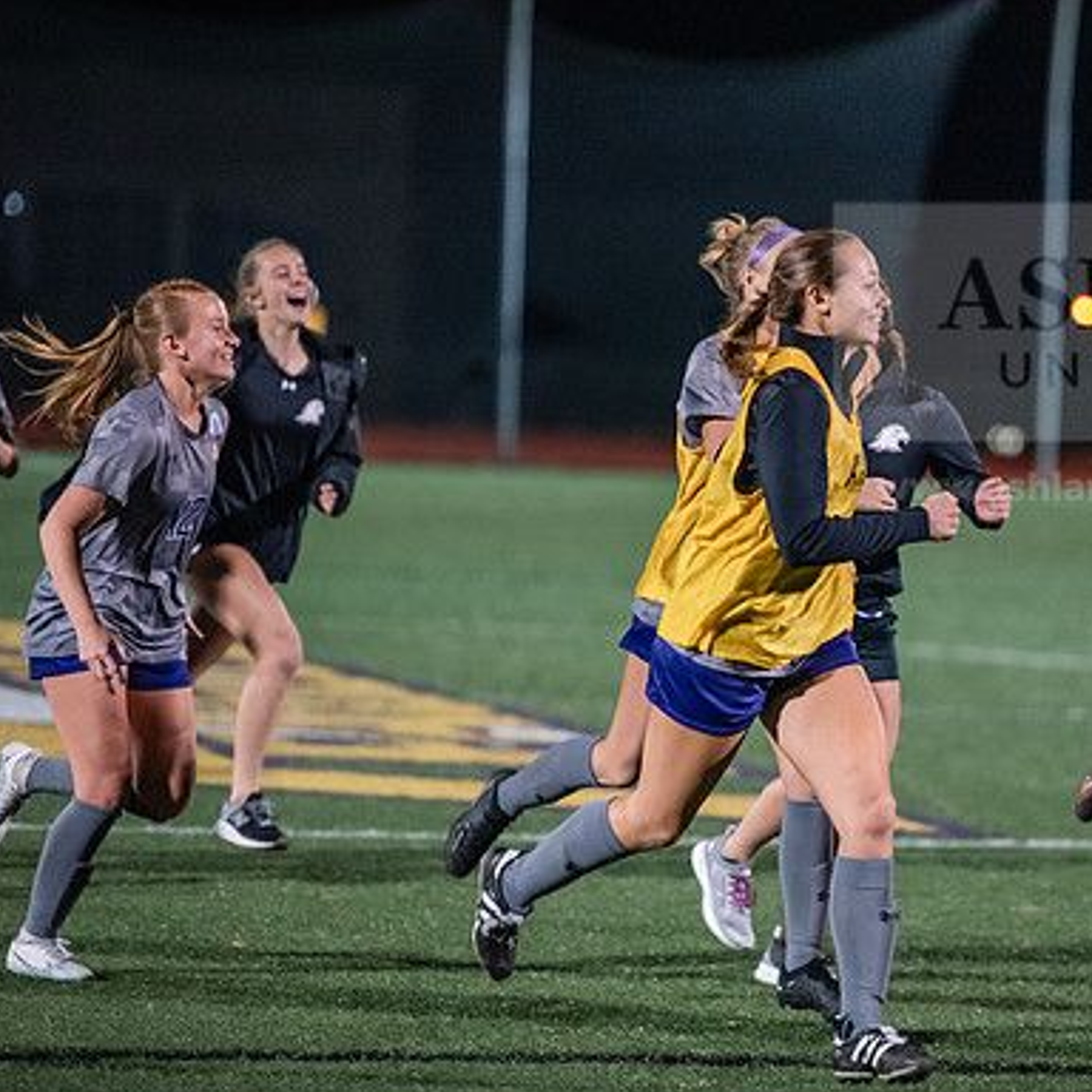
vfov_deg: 7.2
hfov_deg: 7.2
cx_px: 748
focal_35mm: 244
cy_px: 547
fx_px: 8708
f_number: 3.2
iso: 8000
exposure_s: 1/800
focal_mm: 190
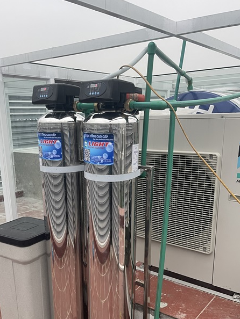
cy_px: 208
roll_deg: +1.1
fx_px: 323
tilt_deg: -17.2
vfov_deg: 51.8
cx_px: 98
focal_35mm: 35
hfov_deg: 40.6
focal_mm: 5.1
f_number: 1.6
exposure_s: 1/96
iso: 125
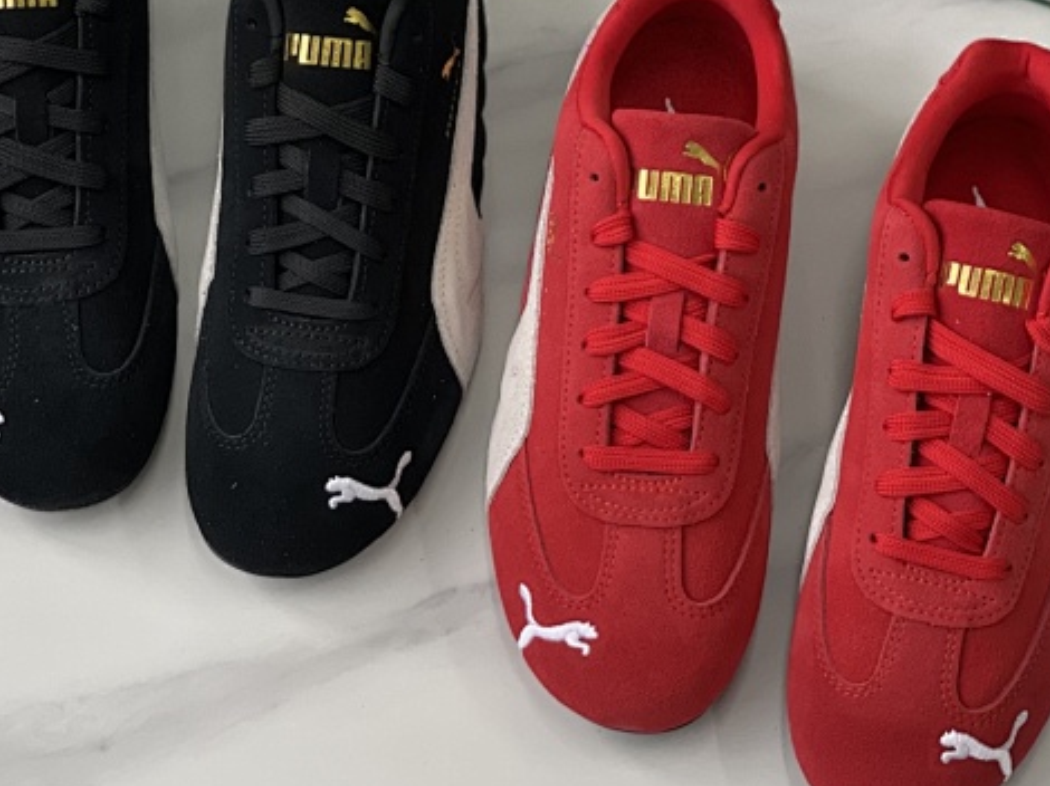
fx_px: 3305
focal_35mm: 109
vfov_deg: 13.5
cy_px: 234
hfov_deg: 18.1
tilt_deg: -62.8
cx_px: 545
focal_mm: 7.5
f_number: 2.2
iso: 250
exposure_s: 1/114
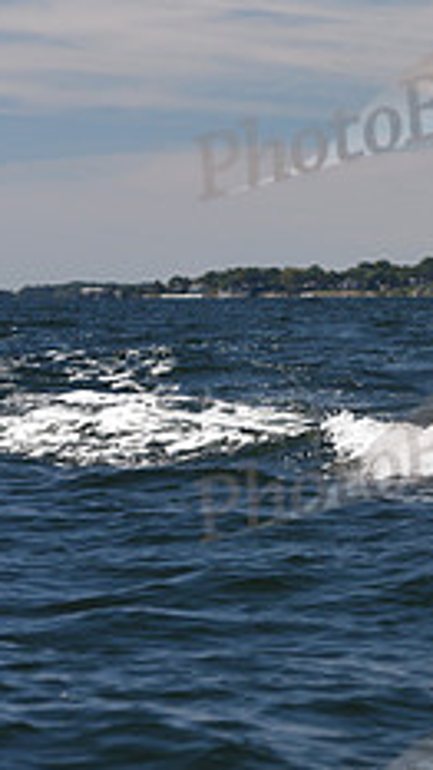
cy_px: 240
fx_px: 4901
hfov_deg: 5.0
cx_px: 833
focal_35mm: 240
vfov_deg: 9.0
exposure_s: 1/800
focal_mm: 92
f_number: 5
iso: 200
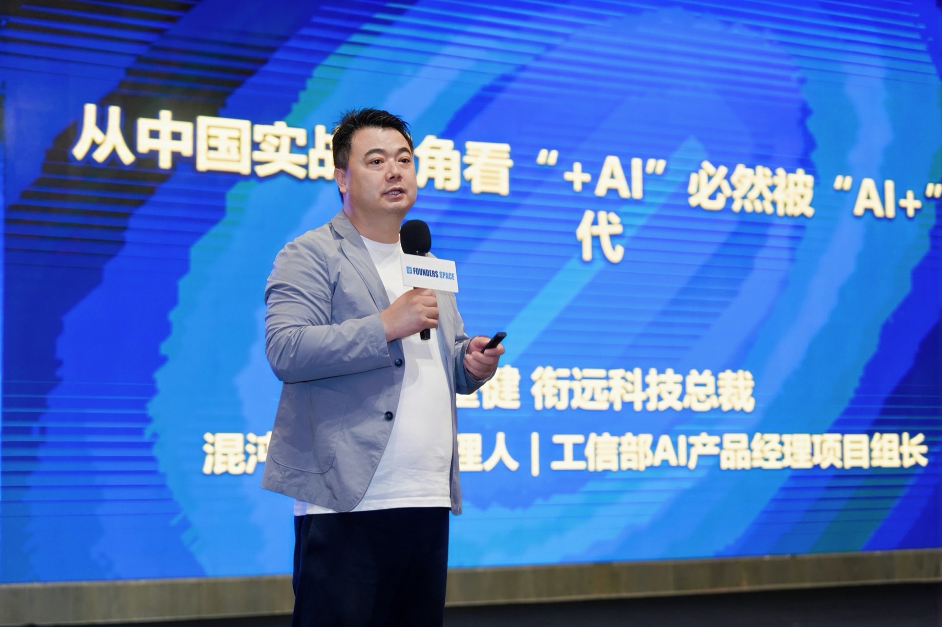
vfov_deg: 21.5
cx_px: 471
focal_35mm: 63
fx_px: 1648
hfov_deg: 31.9
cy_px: 314
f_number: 2.8
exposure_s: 1/48
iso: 1000
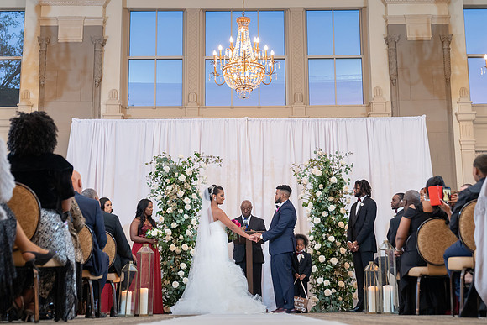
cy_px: 148
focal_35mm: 56
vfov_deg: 24.2
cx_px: 248
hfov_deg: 35.7
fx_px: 756
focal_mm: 50
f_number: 2.8
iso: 2000
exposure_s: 1/200
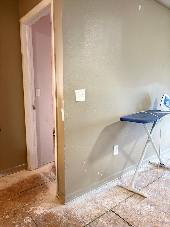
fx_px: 170
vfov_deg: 67.3
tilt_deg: -8.6
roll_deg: -1.2
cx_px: 85
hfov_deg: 53.1
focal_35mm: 26
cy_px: 114
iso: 400
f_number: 1.6
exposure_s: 1/60
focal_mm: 5.96
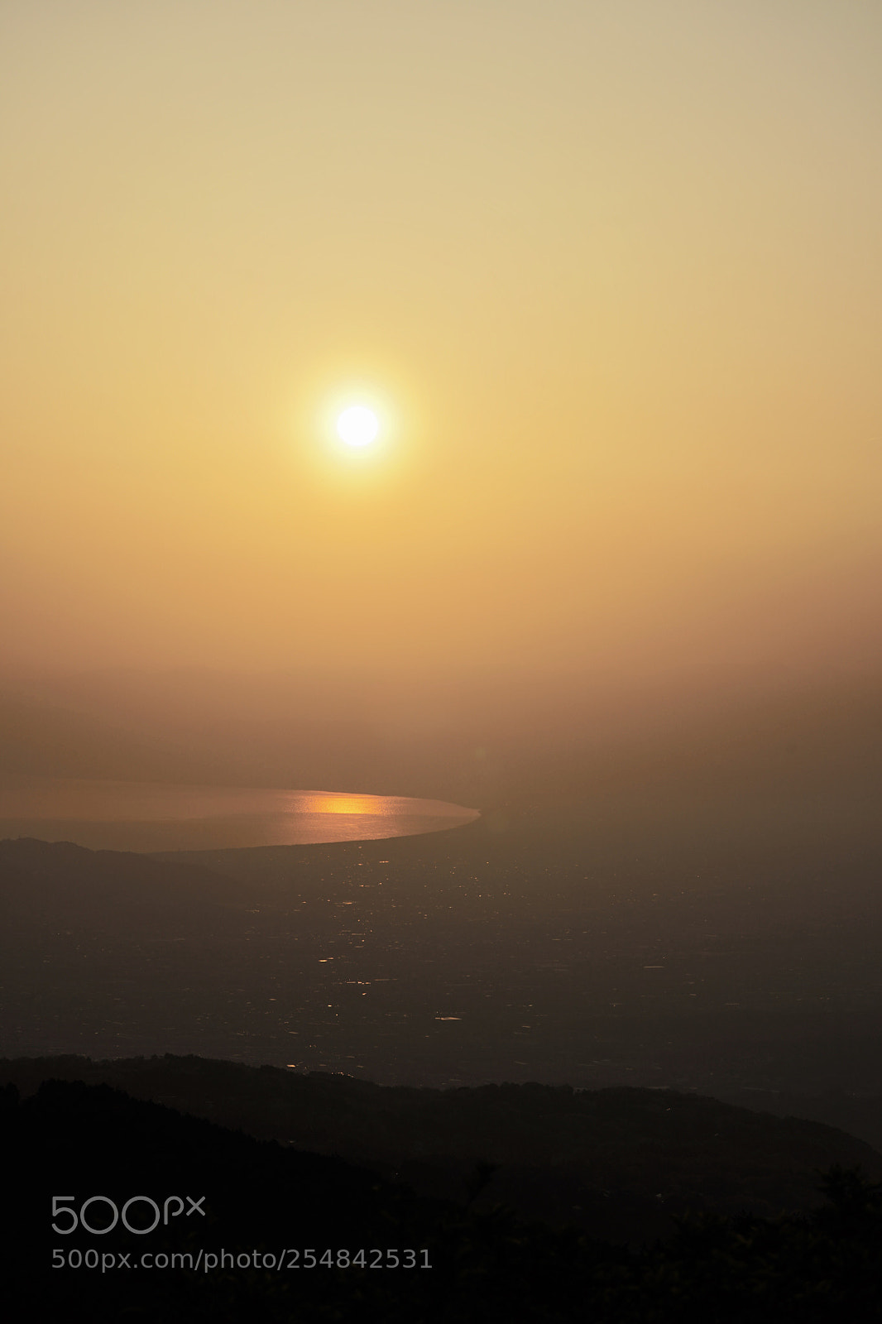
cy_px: 662
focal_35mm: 100
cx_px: 441
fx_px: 3676
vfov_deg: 20.4
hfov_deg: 13.7
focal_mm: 100
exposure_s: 1/640
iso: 100
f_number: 10
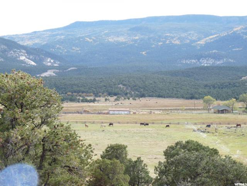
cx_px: 124
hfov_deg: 19.4
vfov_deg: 14.6
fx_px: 721
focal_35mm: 101
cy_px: 93
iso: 100
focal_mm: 18
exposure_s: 1/250
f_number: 4
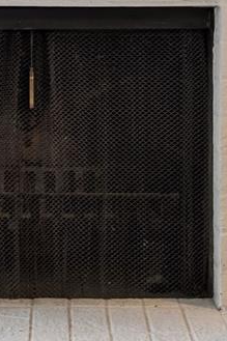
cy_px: -65
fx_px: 1486
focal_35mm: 157
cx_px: 12
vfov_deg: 12.8
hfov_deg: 8.7
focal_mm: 43
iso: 400
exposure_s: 1/8
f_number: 9
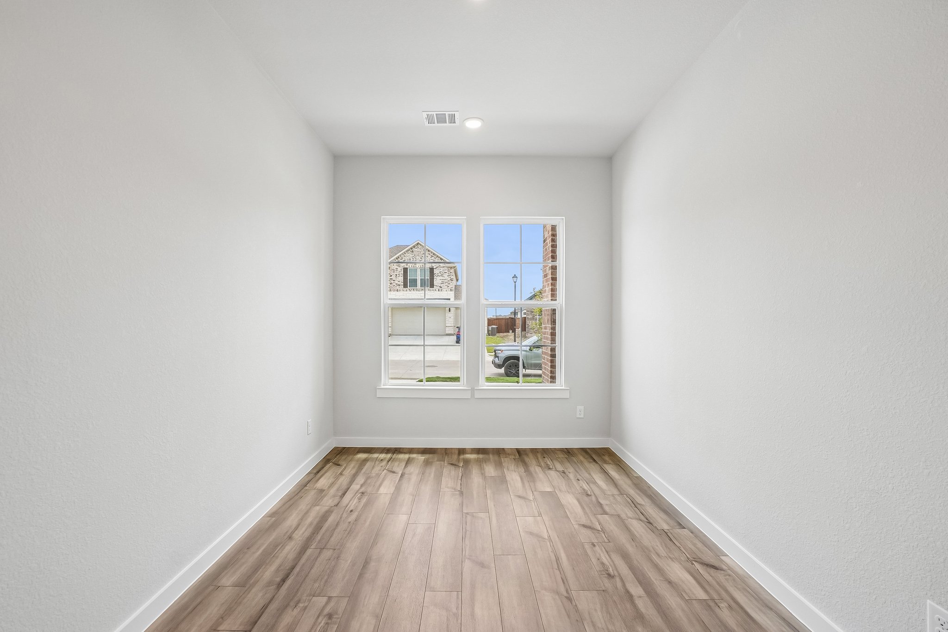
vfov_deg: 77.3
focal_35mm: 15
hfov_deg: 100.4
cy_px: 316
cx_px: 474
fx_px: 395
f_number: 8
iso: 400
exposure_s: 1/125
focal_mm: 10
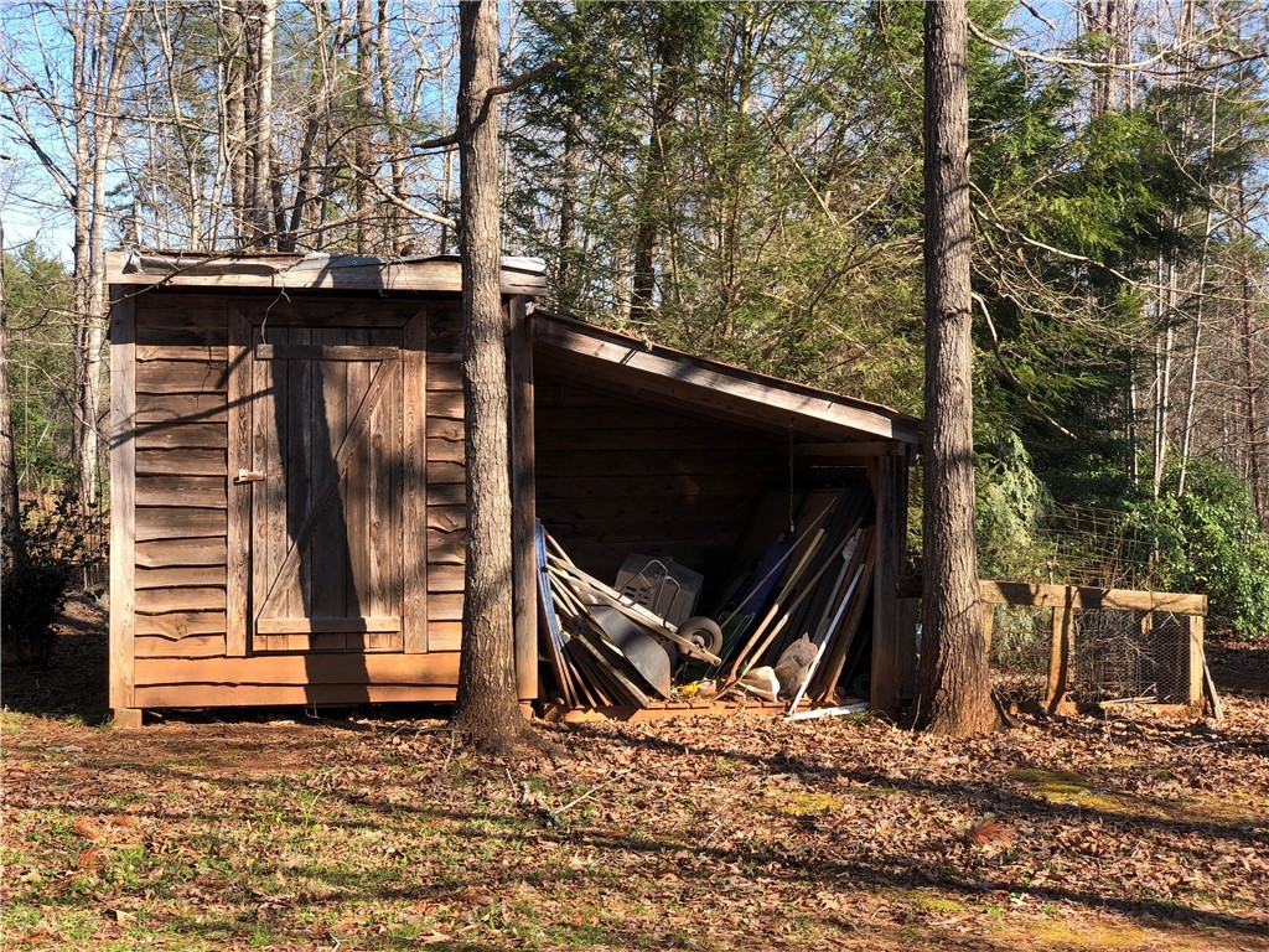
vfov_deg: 28.0
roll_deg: -0.2
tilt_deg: +0.3
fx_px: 1906
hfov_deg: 36.8
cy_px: 476
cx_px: 634
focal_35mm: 52
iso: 16
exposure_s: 1/279
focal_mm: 6
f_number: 2.4
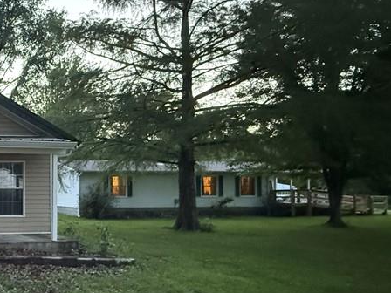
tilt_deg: +1.2
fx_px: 361
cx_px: -24
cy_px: 194
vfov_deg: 43.6
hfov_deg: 45.1
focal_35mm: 32
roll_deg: -0.7
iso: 1600
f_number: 2.2
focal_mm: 2.22
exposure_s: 1/40
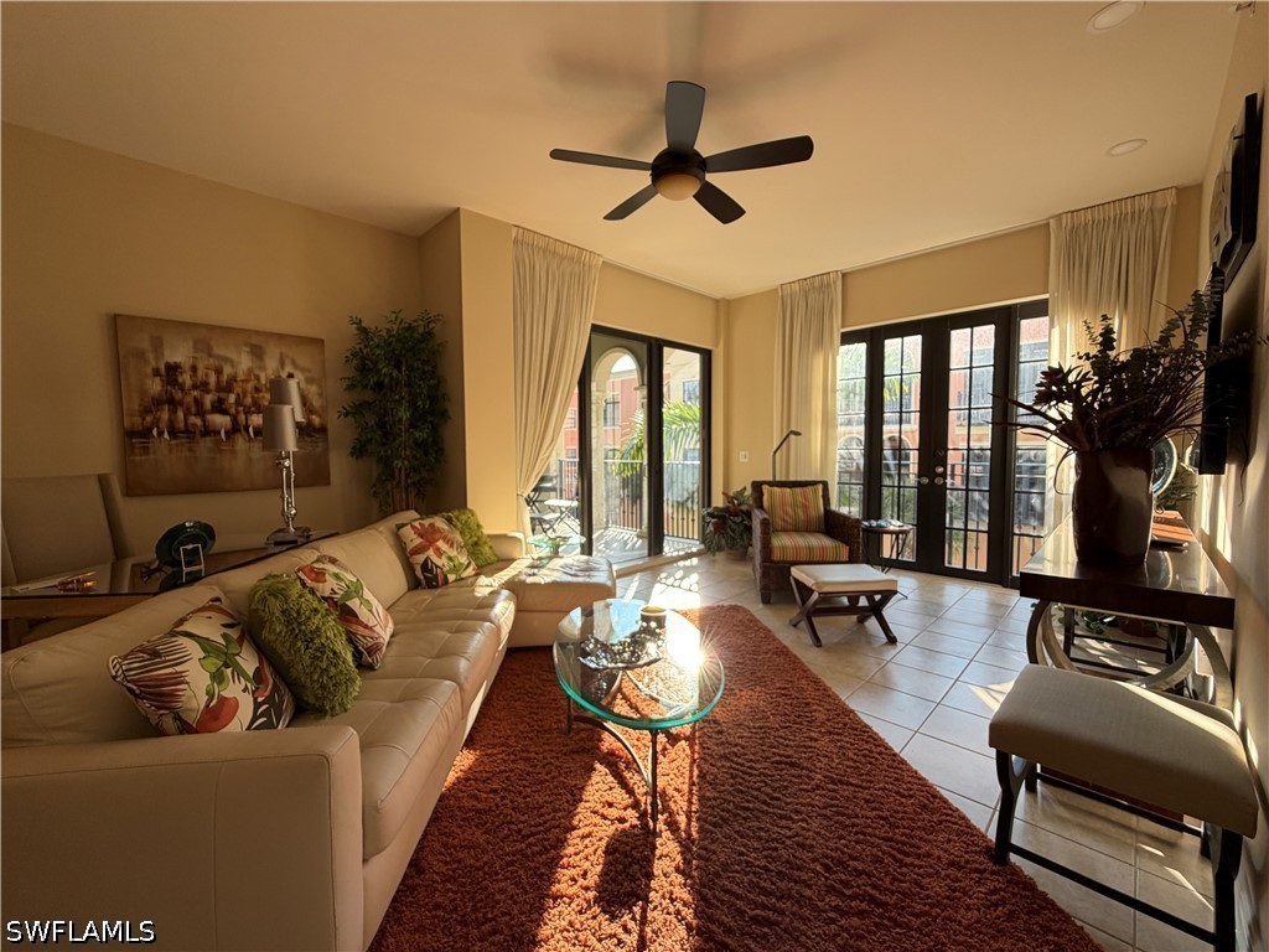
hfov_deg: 102.1
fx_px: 513
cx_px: 634
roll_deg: +0.2
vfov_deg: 85.7
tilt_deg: -3.9
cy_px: 476
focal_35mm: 14
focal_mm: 2.22
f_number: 2.2
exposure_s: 1/121
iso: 80
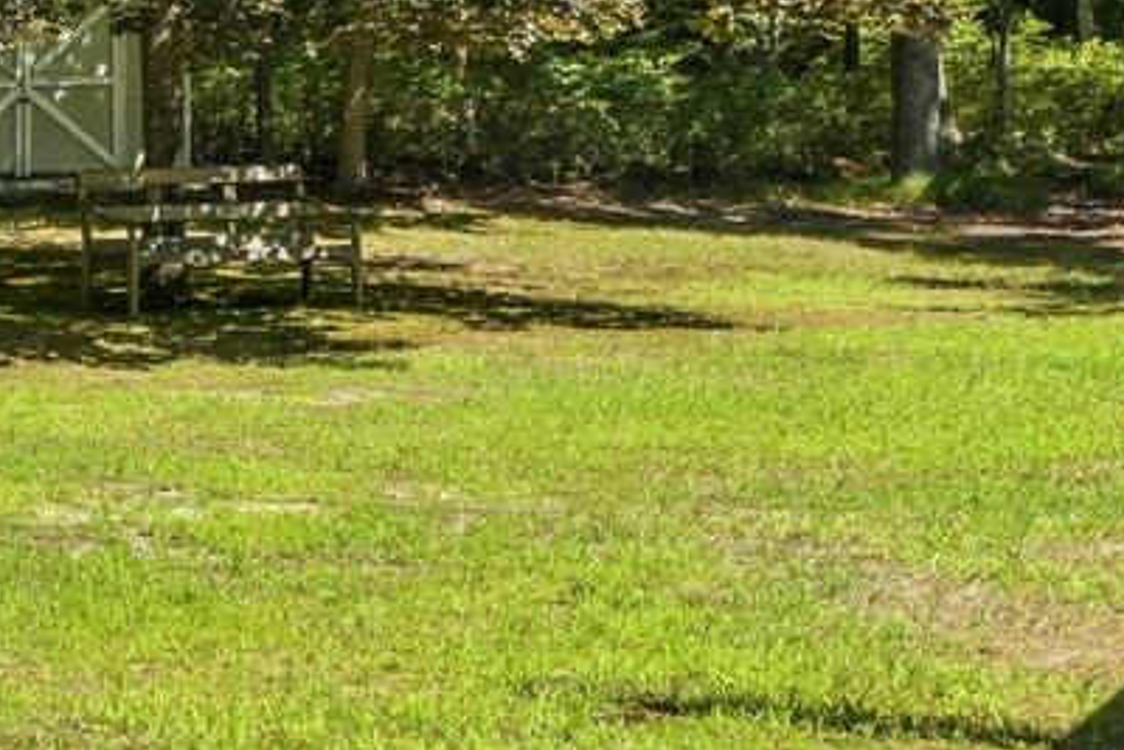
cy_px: 184
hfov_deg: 18.1
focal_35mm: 87
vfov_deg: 15.6
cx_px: -953
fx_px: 2717
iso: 160
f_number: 9
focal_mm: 17
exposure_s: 1/200
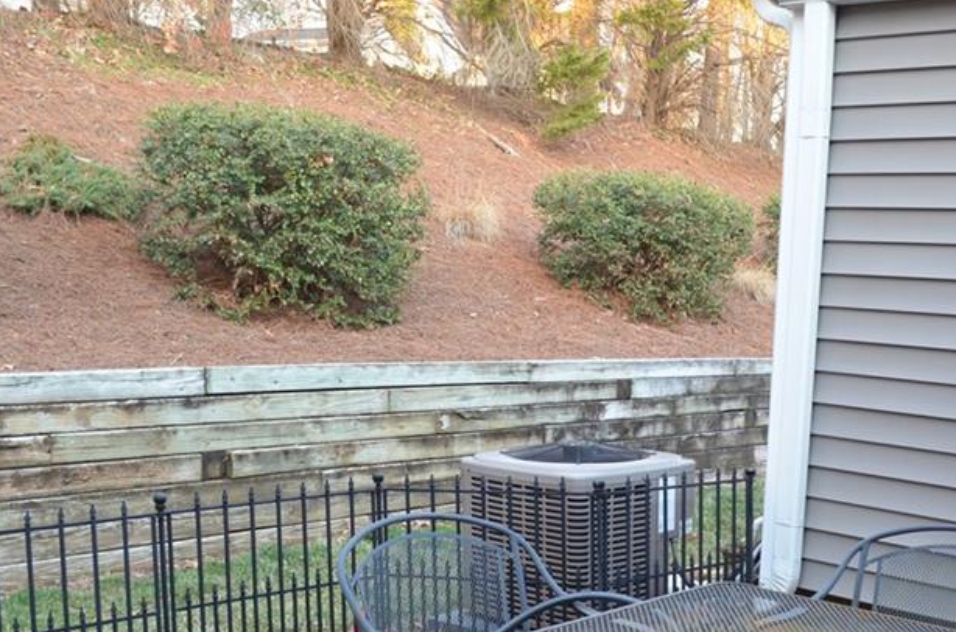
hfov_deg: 43.4
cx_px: 584
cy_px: 457
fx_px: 1192
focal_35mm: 45
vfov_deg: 29.3
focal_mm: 18
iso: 800
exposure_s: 1/60
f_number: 4
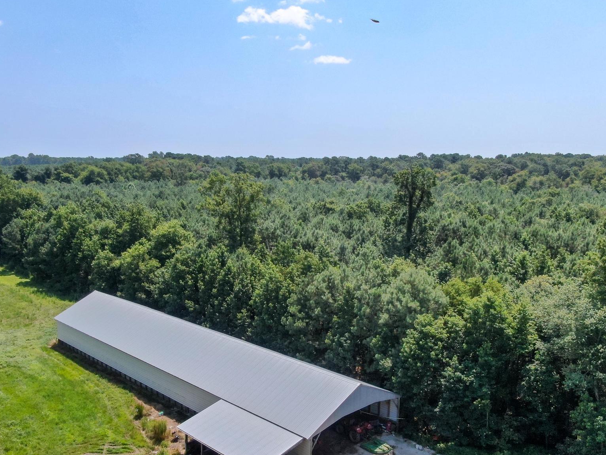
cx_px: 284
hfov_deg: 56.8
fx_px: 560
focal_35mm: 32
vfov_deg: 43.9
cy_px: 280
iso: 100
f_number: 2.8
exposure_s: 1/1600
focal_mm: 4.39
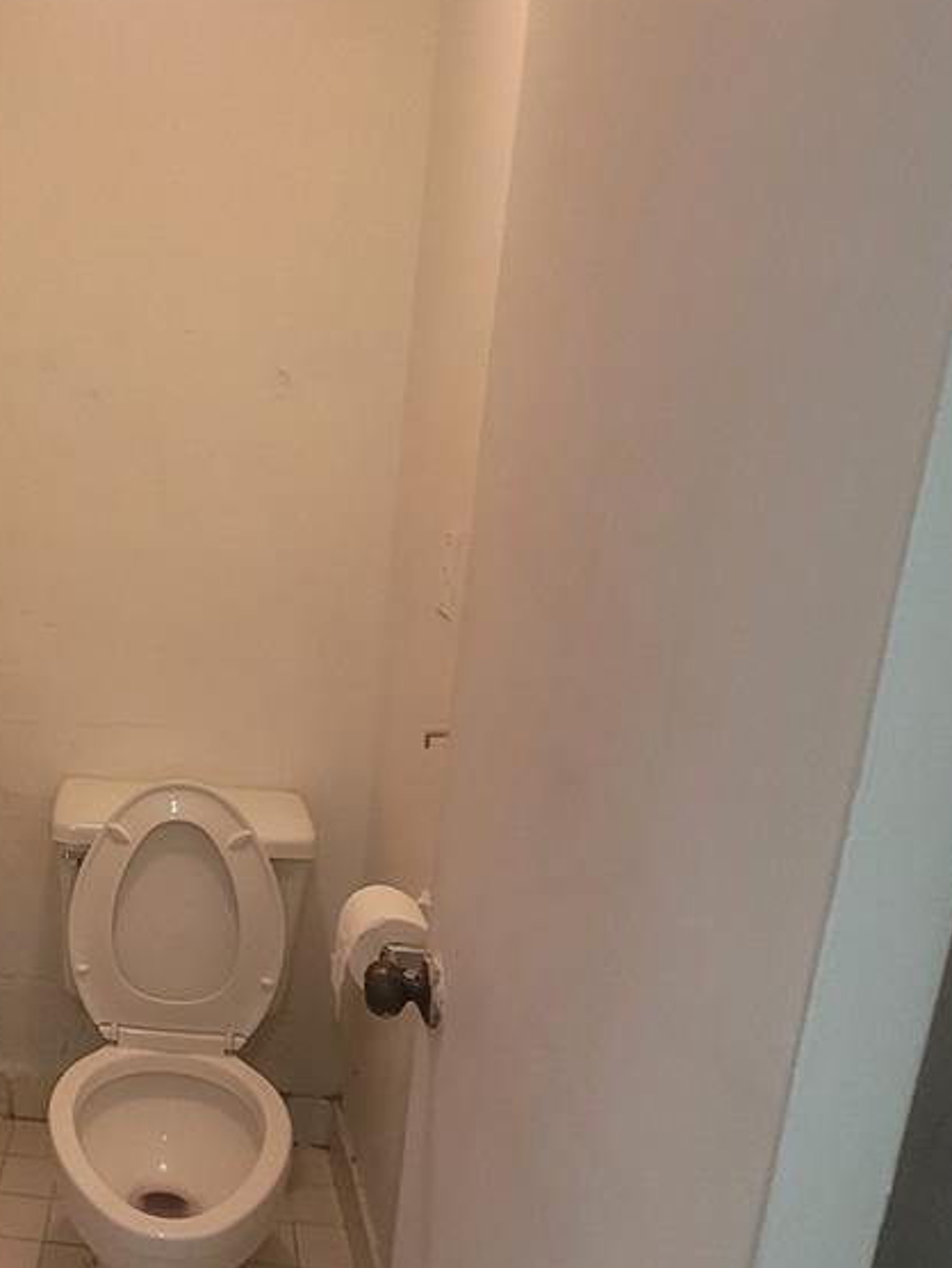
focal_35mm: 28
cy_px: 713
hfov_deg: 43.0
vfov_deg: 63.2
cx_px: 7
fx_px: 1026
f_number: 2.2
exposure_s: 1/60
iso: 160
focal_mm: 1.74
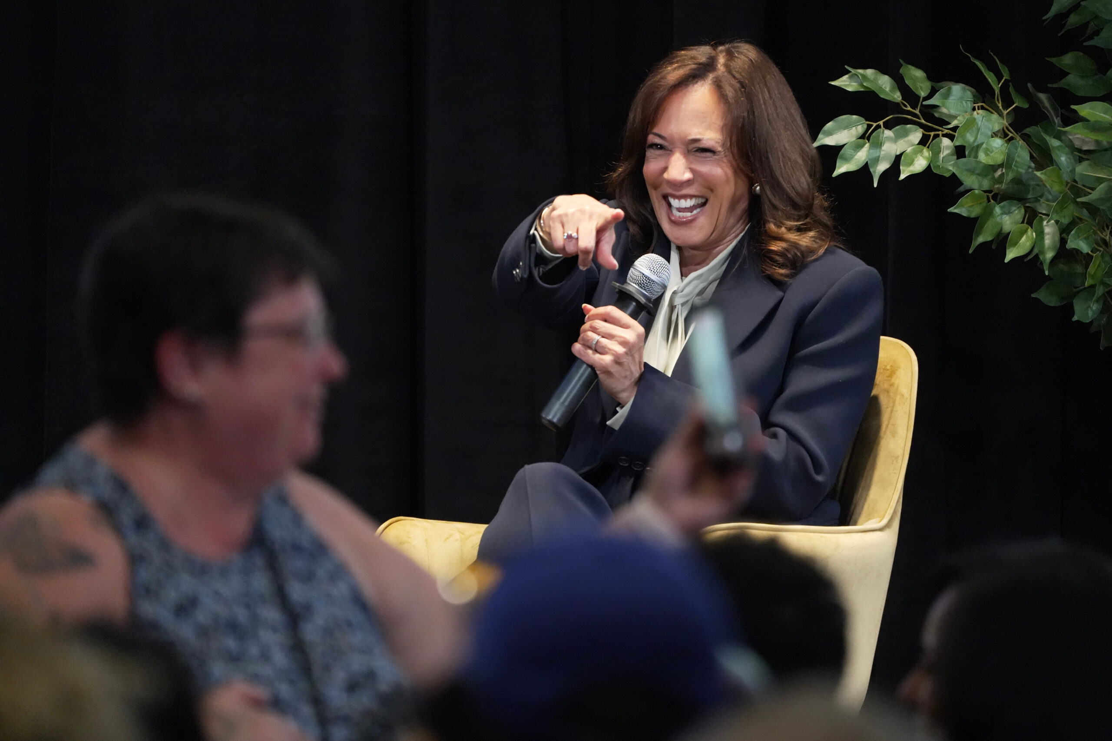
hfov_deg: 5.2
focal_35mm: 400
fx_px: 12355
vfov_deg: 3.4
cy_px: 370
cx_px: 556
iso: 8000
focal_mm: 400
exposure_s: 1/200
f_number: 5.6
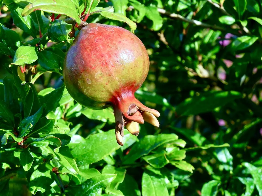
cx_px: 131
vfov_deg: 9.8
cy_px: 98
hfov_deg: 13.0
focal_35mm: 152
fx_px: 1150
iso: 160
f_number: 4.6
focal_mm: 27.4
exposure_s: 1/406
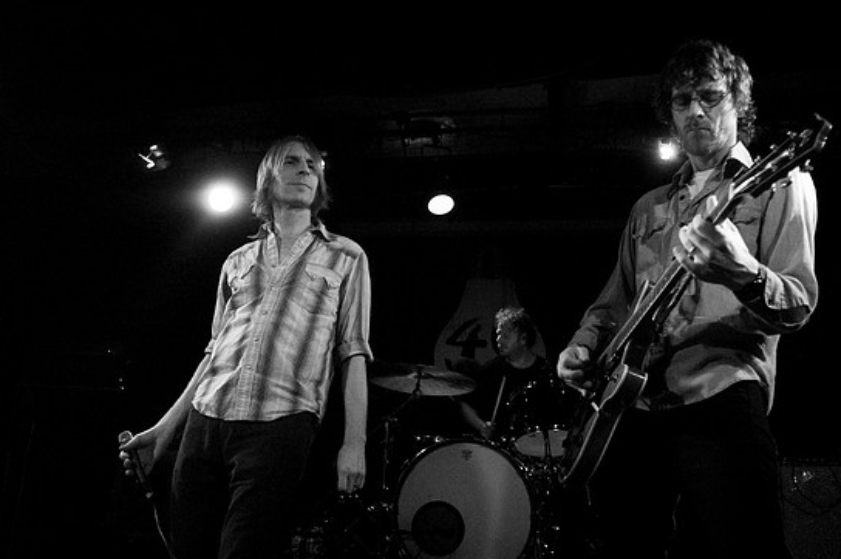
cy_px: 296
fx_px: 747
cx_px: 416
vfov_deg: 41.0
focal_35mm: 32
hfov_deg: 58.7
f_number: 3.2
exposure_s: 1/125
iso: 800
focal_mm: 20
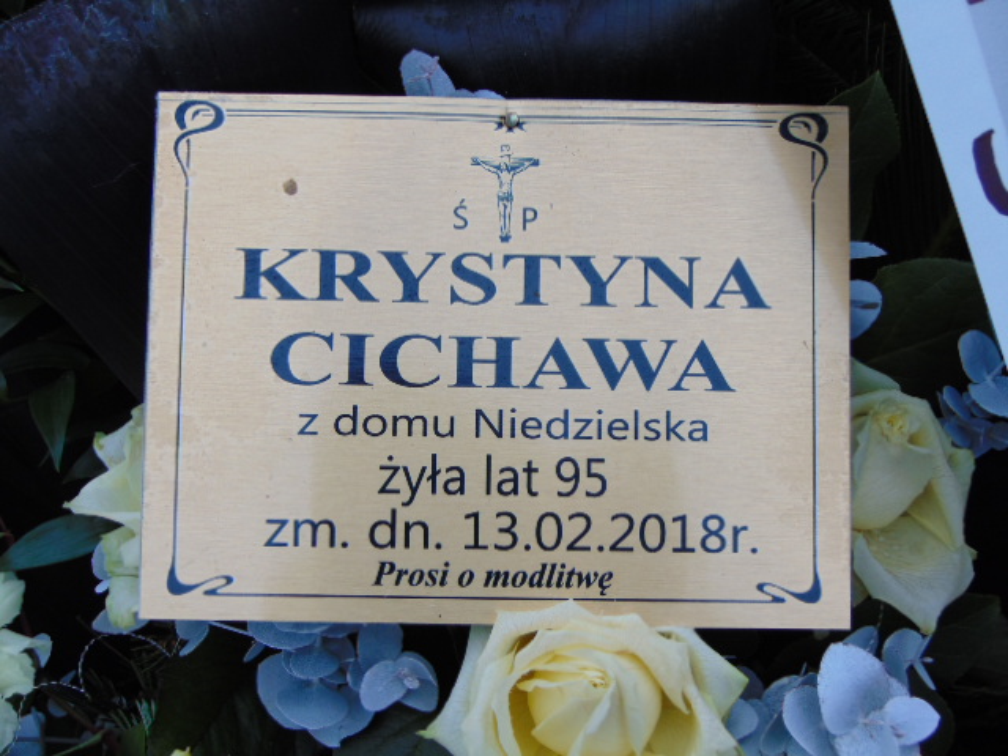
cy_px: 378
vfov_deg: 29.1
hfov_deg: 38.2
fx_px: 1456
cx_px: 504
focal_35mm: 50
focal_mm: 9
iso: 80
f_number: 3.5
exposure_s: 1/250
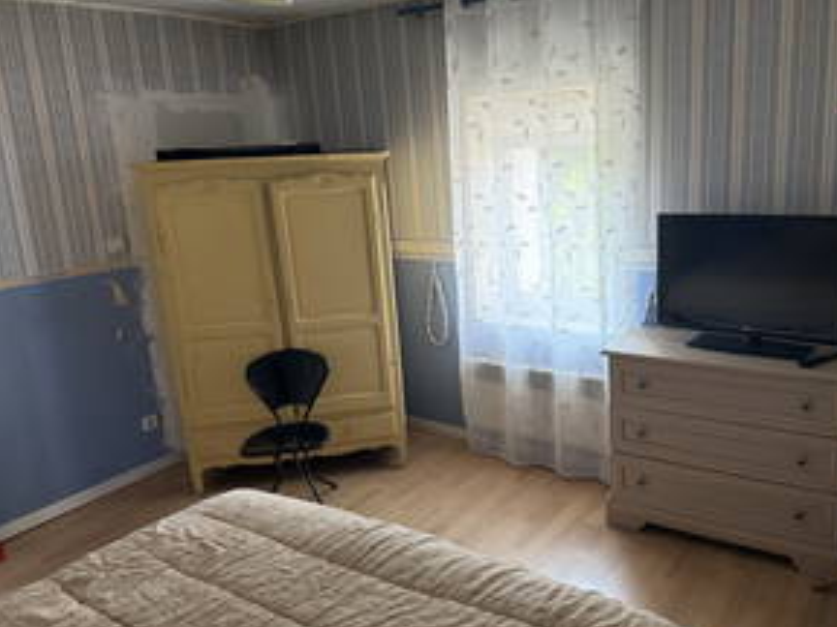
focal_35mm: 30
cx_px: 471
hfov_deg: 59.8
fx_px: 725
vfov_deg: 46.8
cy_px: 319
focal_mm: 6.76
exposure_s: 1/105
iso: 200
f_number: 1.78
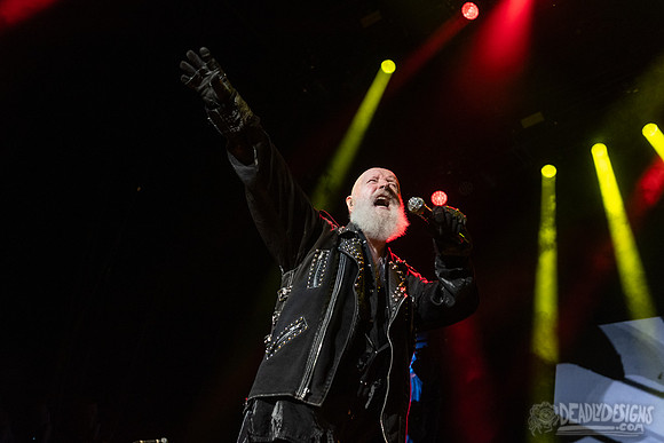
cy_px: 230
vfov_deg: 29.5
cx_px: 303
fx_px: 842
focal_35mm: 46
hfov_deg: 43.0
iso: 1600
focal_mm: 42
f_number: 4
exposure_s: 1/640
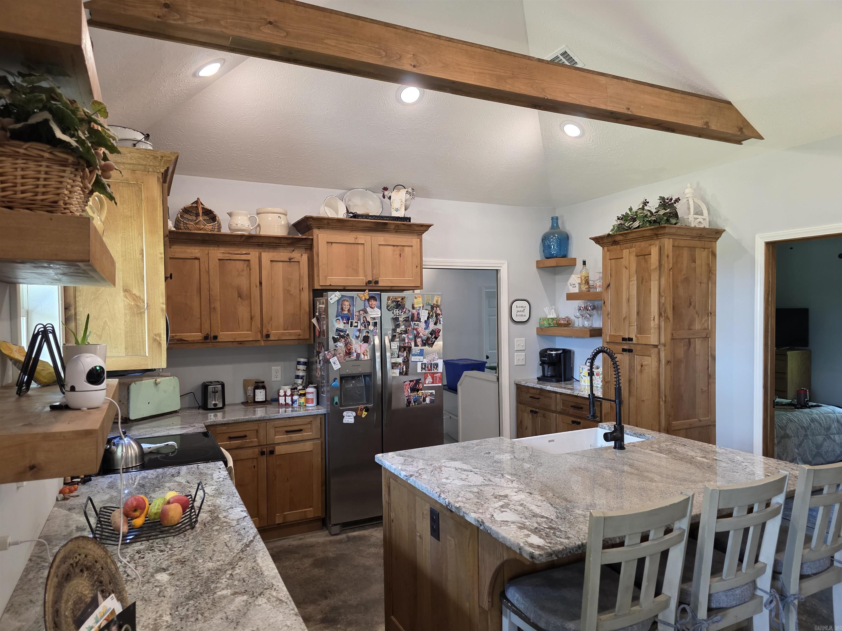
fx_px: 559
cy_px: 316
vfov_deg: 58.9
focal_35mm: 23
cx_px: 421
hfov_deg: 73.9
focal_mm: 6.3
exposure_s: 1/120
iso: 400
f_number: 1.7
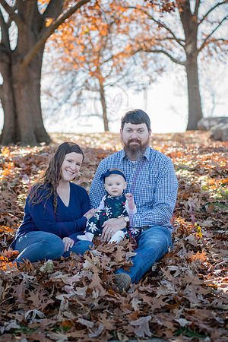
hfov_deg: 17.1
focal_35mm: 80
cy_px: 171
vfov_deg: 25.4
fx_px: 760
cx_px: 114
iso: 400
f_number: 4.5
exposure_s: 1/500
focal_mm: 80
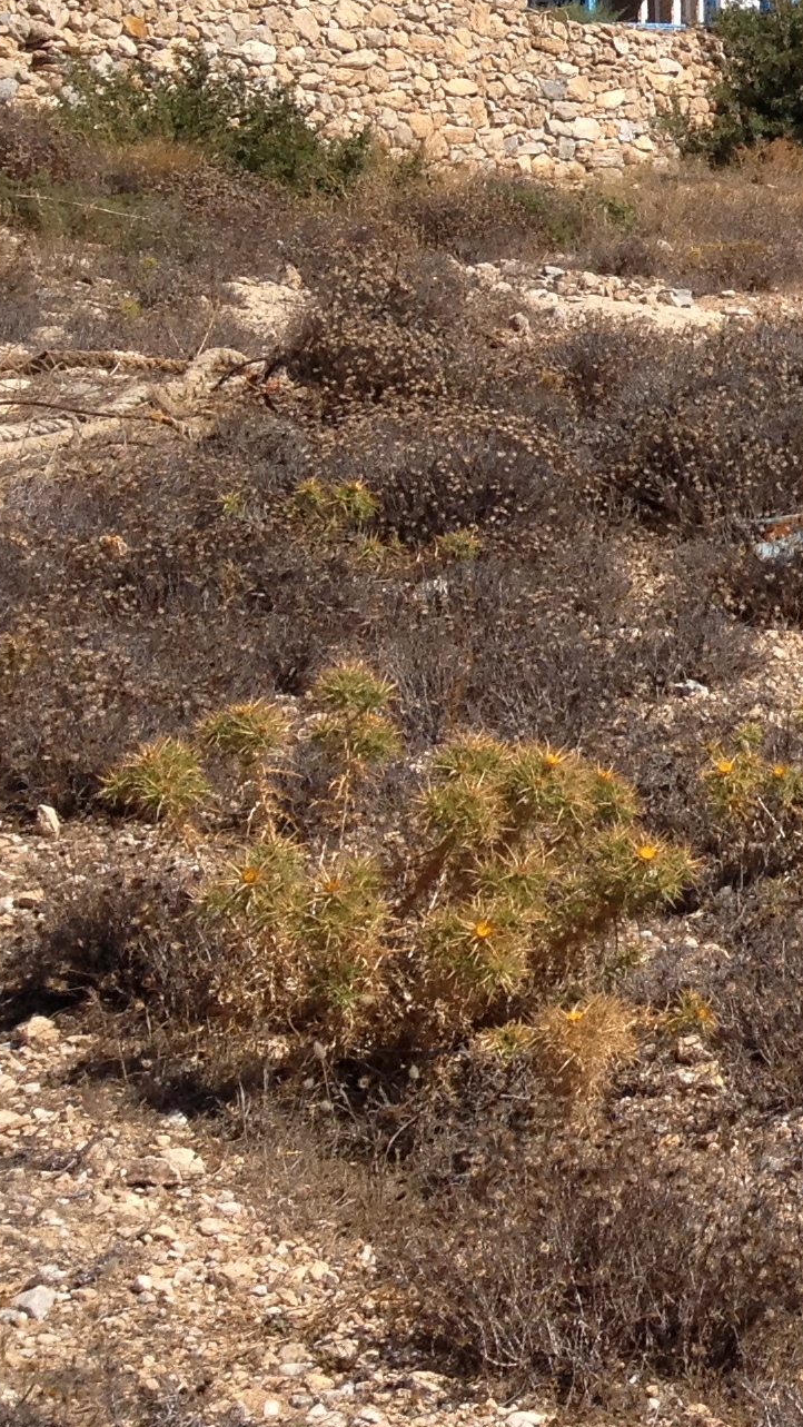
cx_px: 1692
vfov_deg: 21.4
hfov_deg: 11.1
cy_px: 70
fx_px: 3671
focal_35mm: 97
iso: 50
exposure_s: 1/2045
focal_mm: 4.28
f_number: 2.4
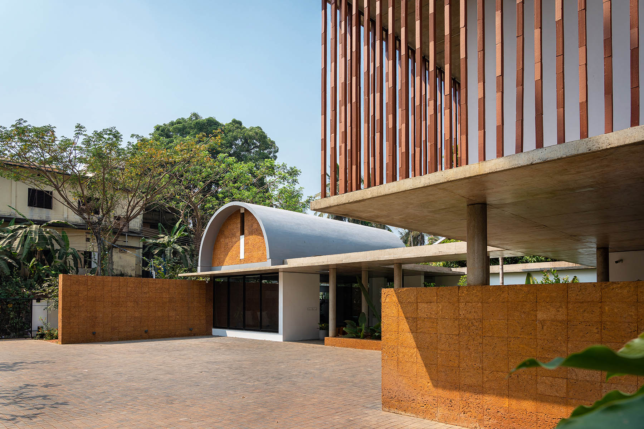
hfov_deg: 73.7
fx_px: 429
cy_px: 214
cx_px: 322
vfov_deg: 53.1
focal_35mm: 24
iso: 160
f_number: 7.1
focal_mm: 24
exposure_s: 1/320
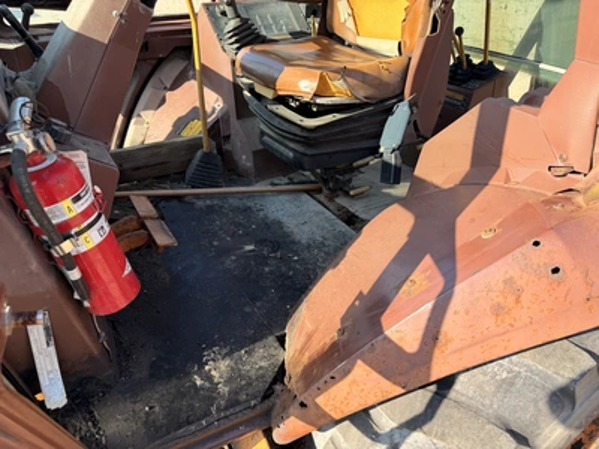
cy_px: 224
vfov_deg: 56.8
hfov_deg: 71.6
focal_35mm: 24
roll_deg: -2.5
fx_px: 415
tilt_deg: -33.0
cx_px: 300
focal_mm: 6.76
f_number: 1.78
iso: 100
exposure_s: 1/1139
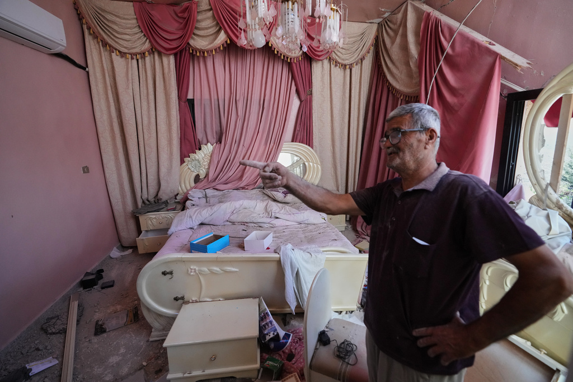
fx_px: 255
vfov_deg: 73.7
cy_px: 191
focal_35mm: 16
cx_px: 286
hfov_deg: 96.8
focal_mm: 16
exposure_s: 1/1600
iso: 4000
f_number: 3.5
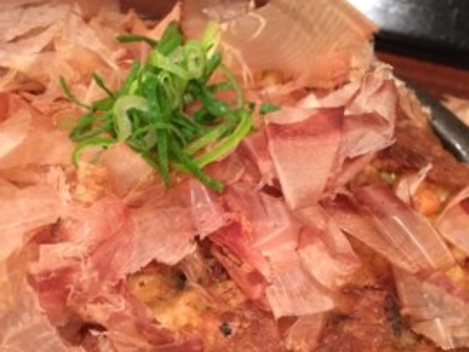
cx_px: 221
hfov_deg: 38.1
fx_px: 678
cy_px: 276
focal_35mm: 50
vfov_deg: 28.6
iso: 320
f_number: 2.2
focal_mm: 4.12
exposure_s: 1/20
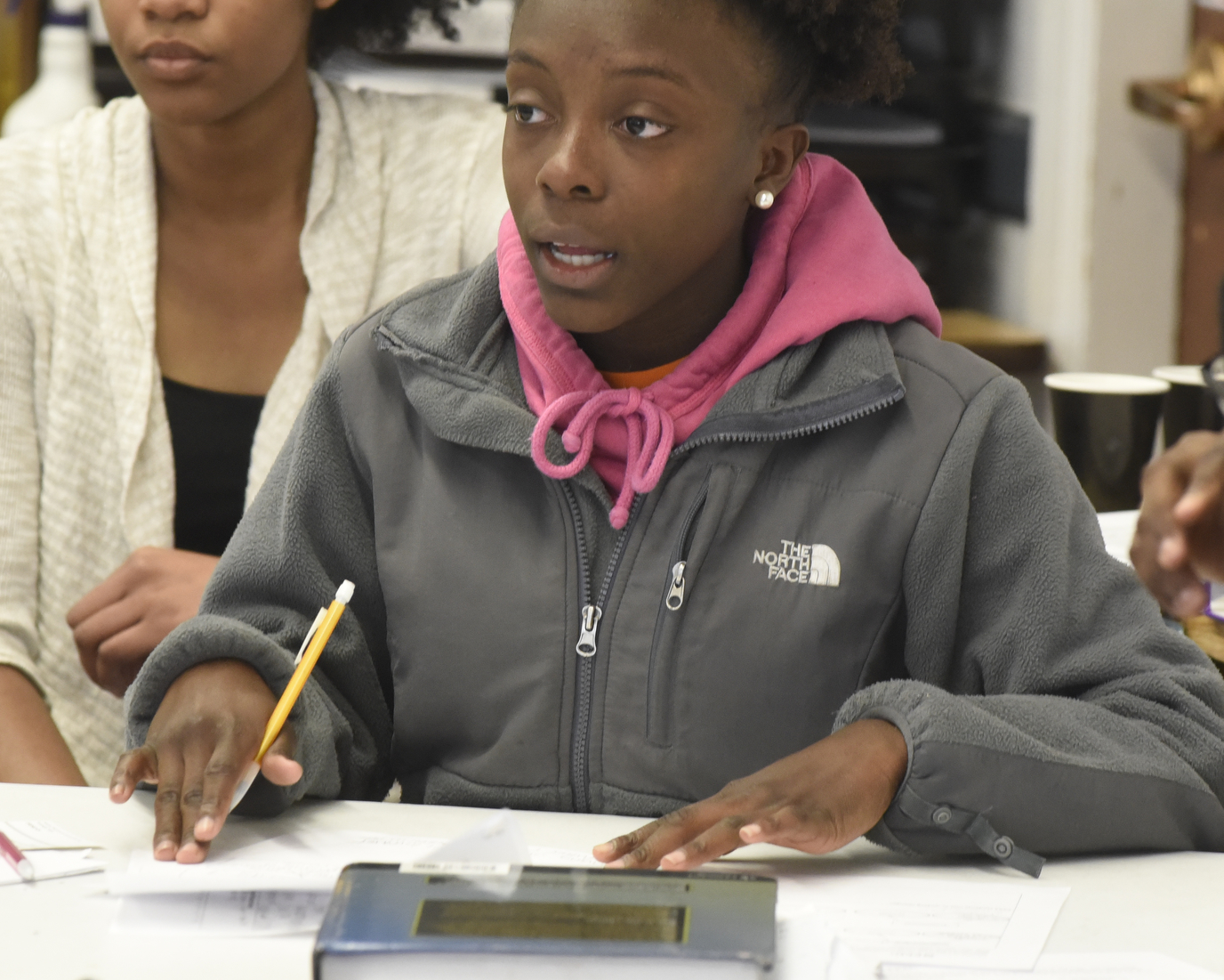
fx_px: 9492
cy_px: 347
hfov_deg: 7.4
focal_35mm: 262
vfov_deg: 5.9
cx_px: 590
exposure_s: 1/160
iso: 4000
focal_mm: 160
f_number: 7.1
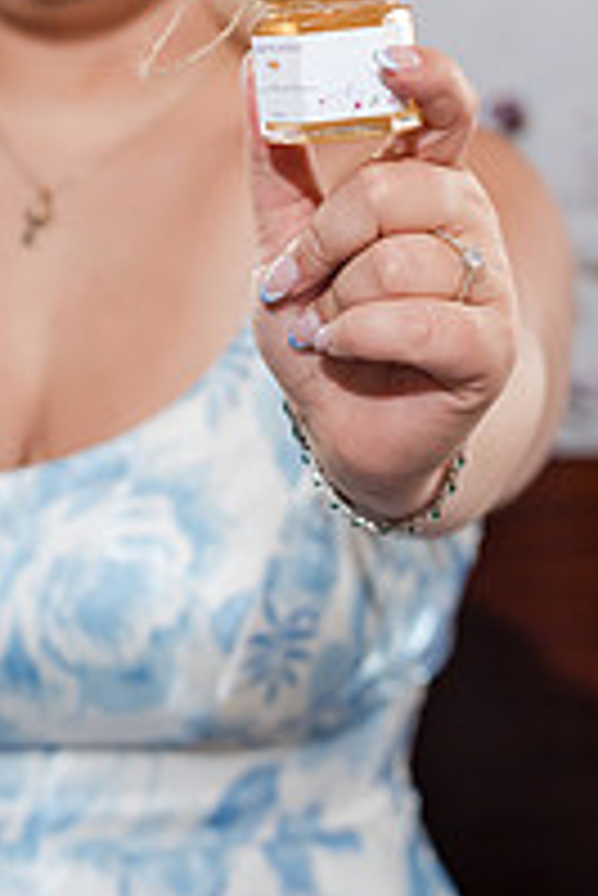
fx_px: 2810
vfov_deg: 17.5
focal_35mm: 113
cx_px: 166
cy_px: -99
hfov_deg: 12.1
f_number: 4
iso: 2000
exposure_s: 1/250
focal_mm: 50
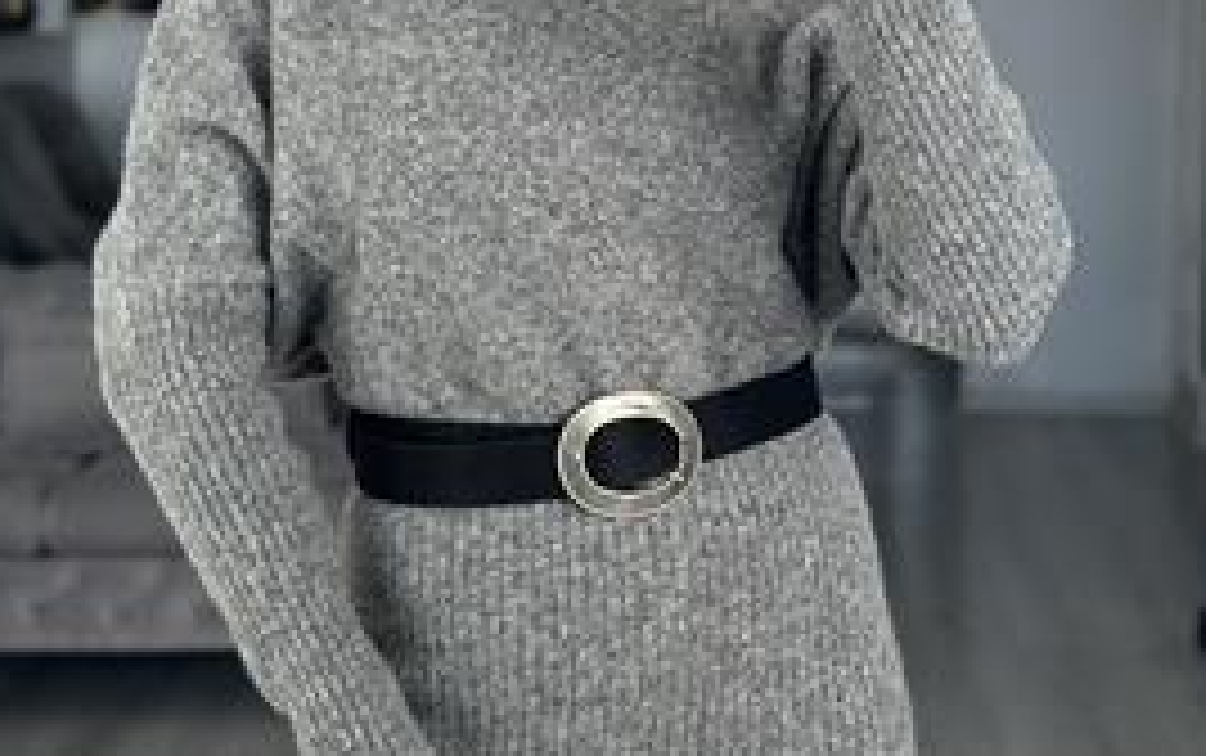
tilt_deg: -15.7
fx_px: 3158
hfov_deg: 21.6
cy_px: 81
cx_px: 612
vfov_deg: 13.5
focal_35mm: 96
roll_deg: -0.3
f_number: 1.78
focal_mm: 6.86
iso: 80
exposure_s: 1/222
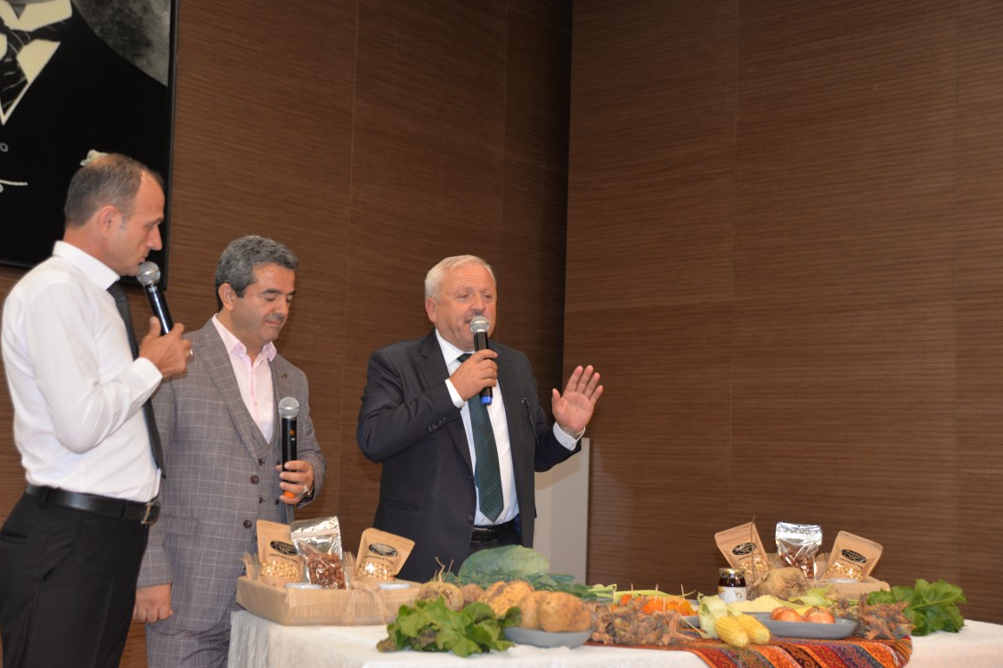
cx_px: 493
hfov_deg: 42.8
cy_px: 337
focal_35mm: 46
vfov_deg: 29.2
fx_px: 1281
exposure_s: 1/60
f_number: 3.5
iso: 800
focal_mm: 45
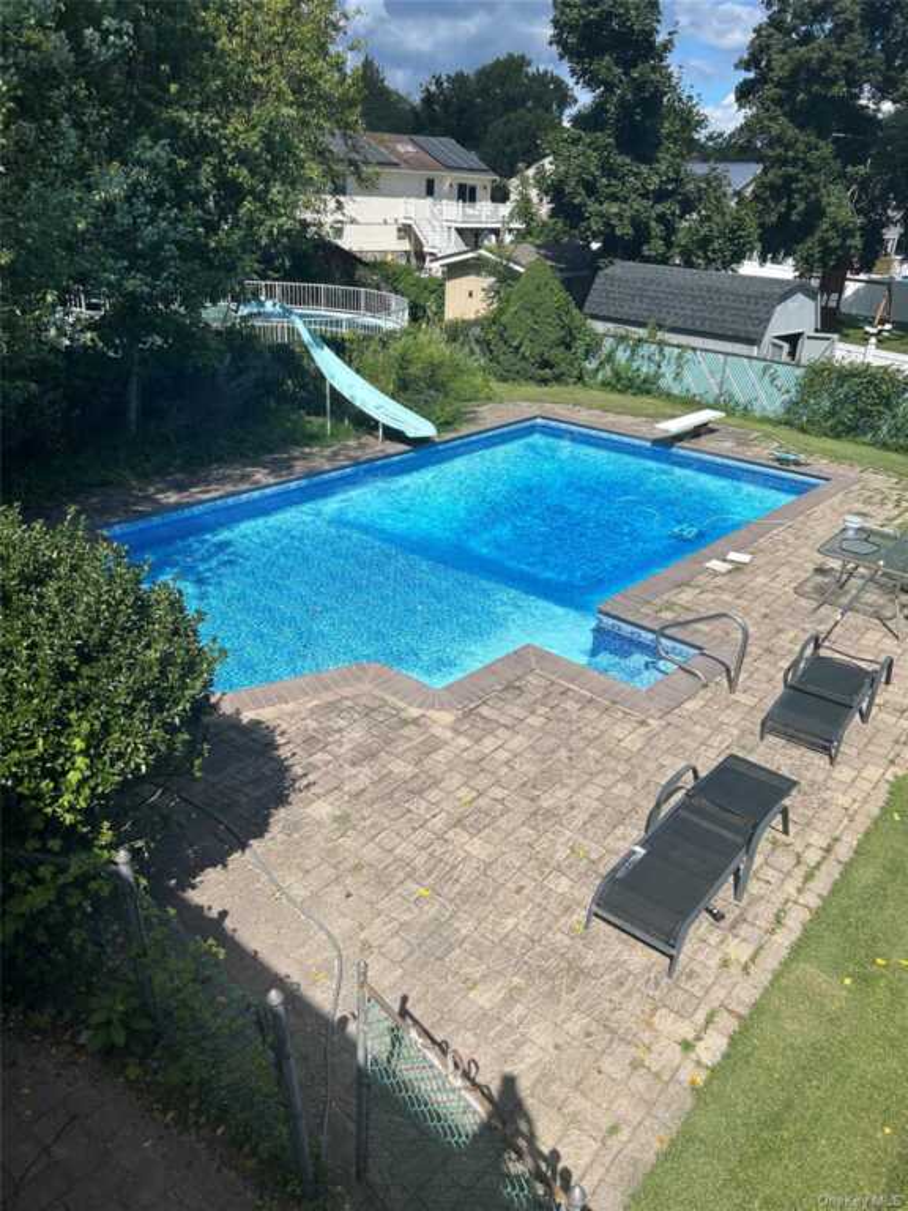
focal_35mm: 26
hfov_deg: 53.1
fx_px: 909
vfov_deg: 67.3
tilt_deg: -24.5
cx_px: 454
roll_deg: -2.3
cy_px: 606
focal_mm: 5.7
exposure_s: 1/5319
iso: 50
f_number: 1.5
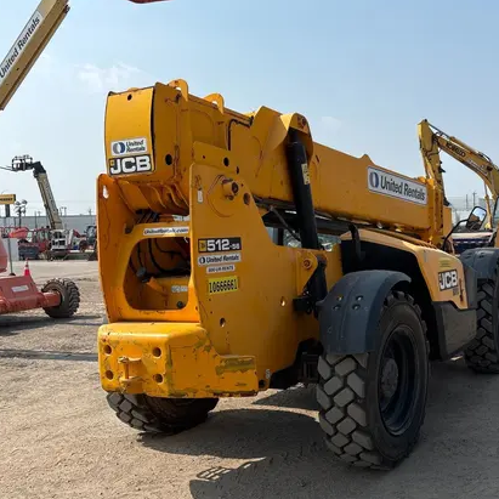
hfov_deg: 40.6
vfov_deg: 40.9
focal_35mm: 41
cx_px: 321
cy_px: 260
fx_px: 669
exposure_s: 1/4425
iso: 50
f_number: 1.6
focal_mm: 5.96
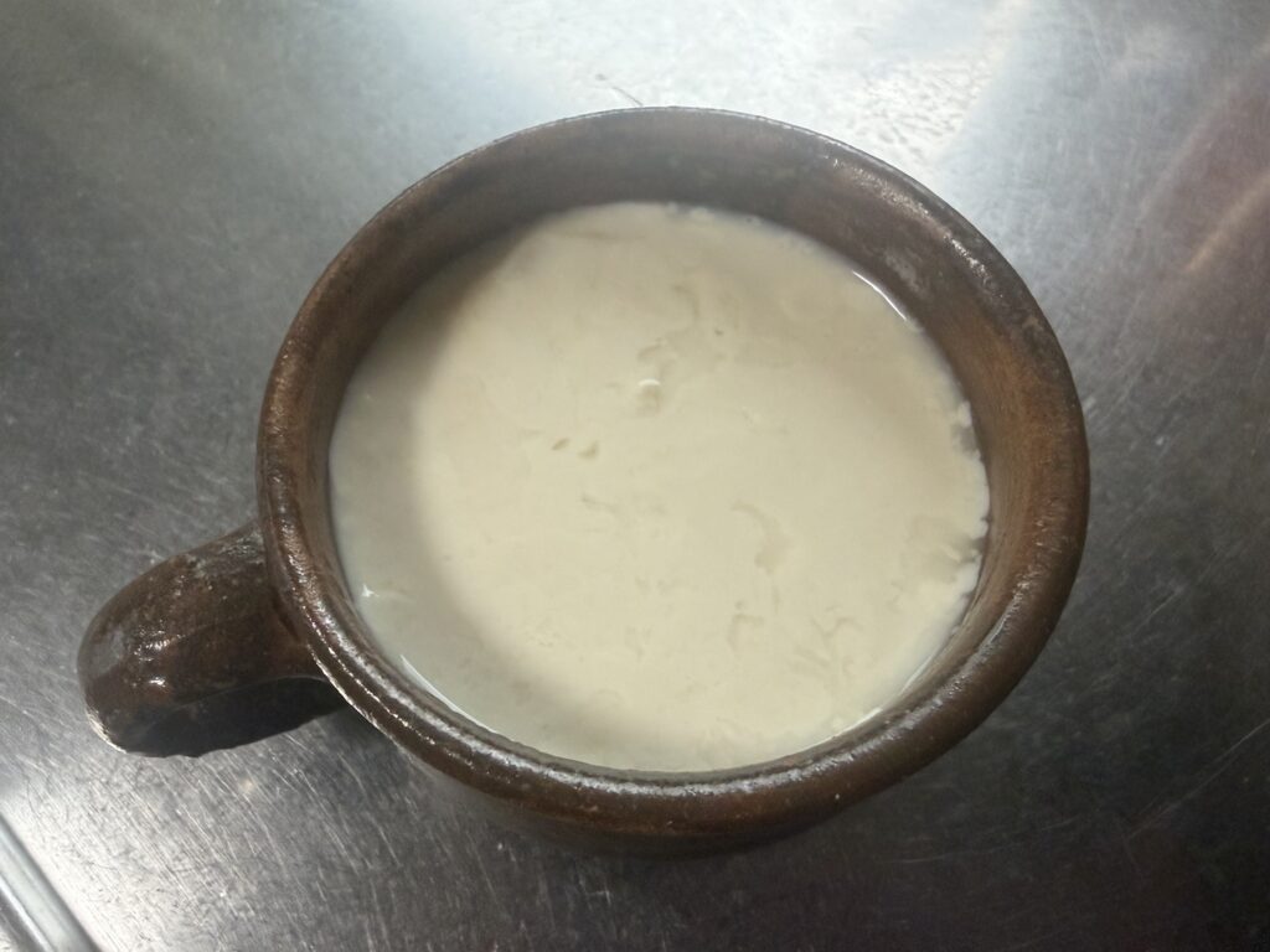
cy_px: 476
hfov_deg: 67.3
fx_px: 954
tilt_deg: -64.6
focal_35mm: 26
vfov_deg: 53.1
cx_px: 635
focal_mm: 2.22
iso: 250
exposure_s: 1/121
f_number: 2.2
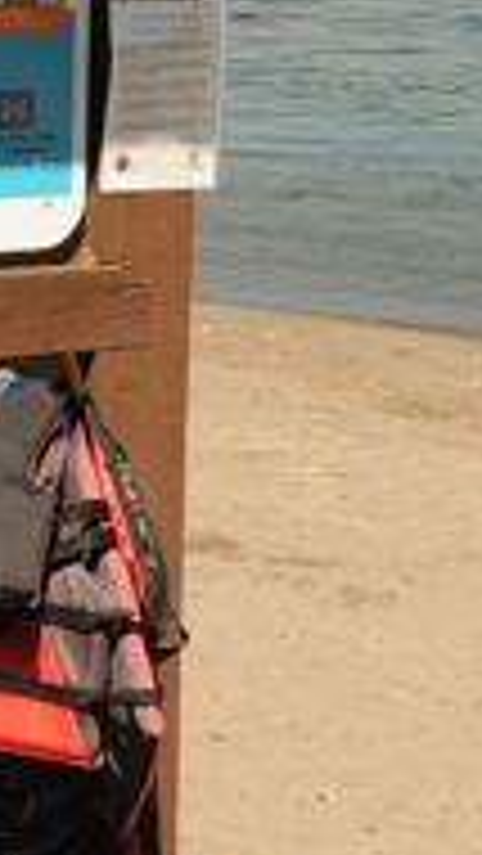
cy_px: 180
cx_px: 23
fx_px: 3496
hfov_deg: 7.9
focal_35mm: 154
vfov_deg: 13.9
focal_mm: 35
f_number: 7.1
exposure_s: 1/250
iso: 200
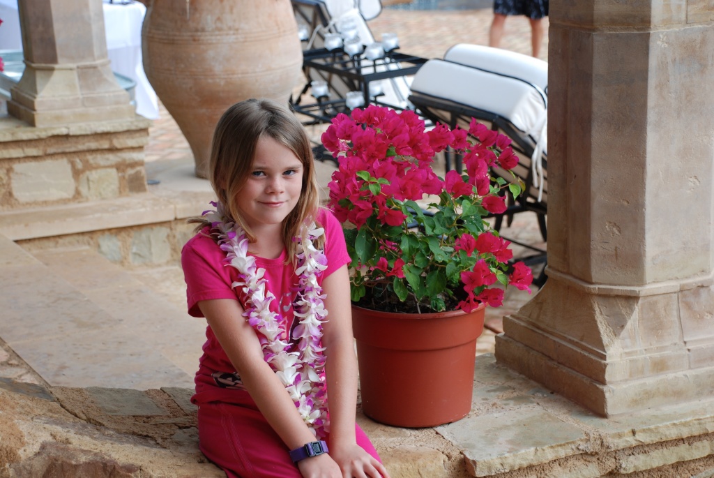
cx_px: 357
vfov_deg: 17.5
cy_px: 239
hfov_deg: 26.0
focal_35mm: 78
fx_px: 1549
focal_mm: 52
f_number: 5
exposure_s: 1/60
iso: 200
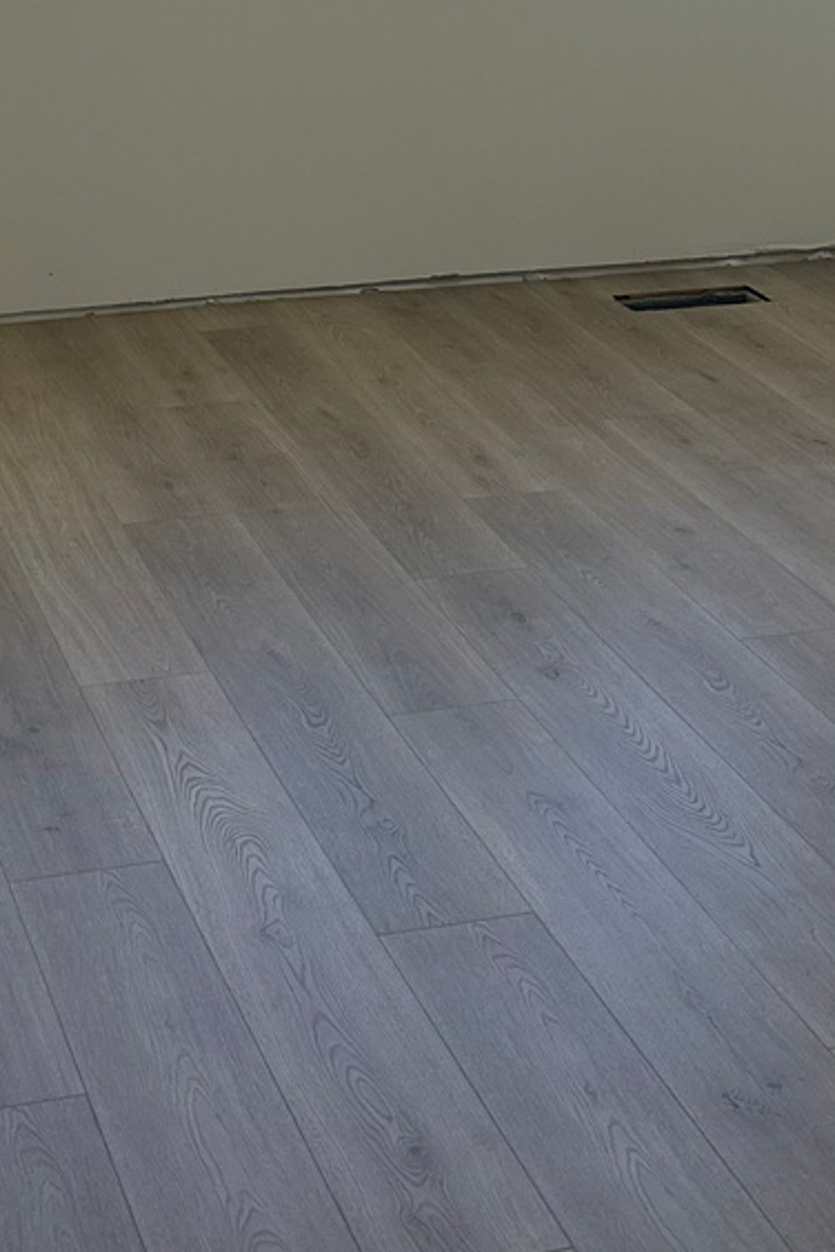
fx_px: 2366
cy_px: -335
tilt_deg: -3.0
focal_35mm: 68
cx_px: 100
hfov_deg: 19.7
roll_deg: +0.5
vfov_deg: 25.8
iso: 100
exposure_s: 1/1018
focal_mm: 6.76
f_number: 1.78
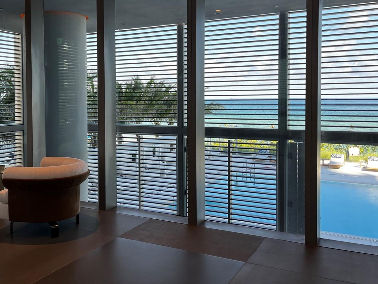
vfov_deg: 38.4
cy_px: 107
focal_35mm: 37
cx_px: 144
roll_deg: +0.6
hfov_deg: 49.7
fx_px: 404
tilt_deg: -1.8
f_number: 1.6
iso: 32
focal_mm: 5.1
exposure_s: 1/137
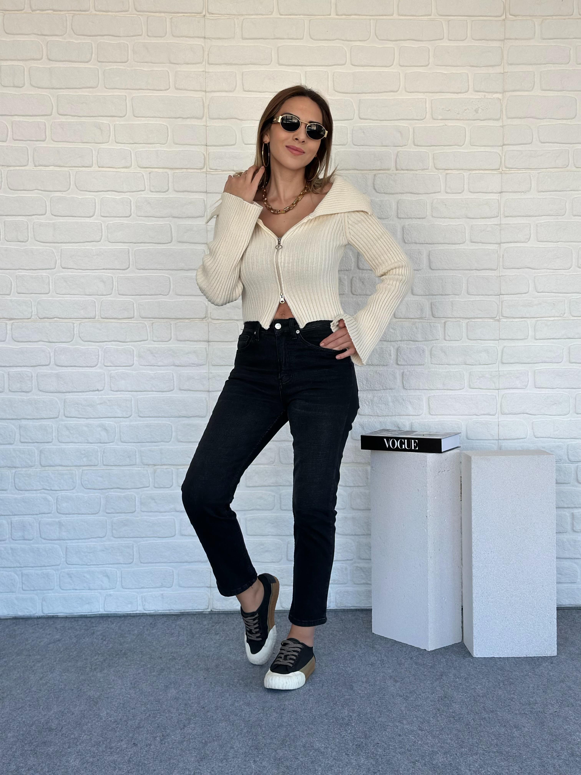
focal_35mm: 48
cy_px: 388
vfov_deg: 39.7
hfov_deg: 30.3
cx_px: 290
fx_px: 1074
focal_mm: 6.86
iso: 80
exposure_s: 1/501
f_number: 1.78
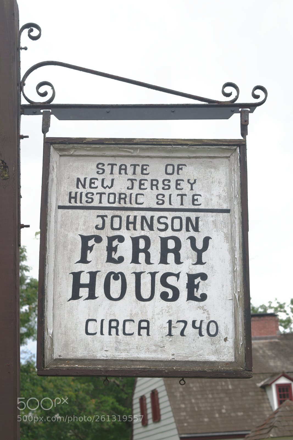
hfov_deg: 18.9
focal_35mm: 72
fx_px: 879
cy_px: 220
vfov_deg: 28.1
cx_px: 146
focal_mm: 48
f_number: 8
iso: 200
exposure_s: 1/60
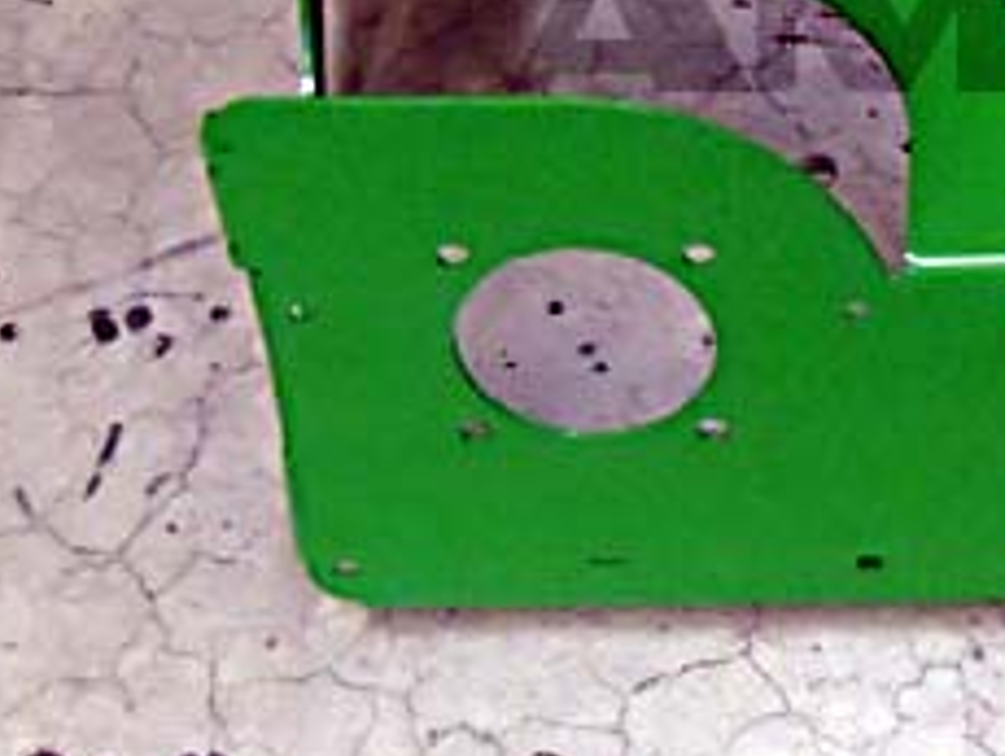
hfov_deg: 14.7
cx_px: 1346
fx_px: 3720
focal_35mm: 128
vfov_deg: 11.5
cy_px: 118
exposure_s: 1/20
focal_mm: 8.25
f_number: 4.9
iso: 800
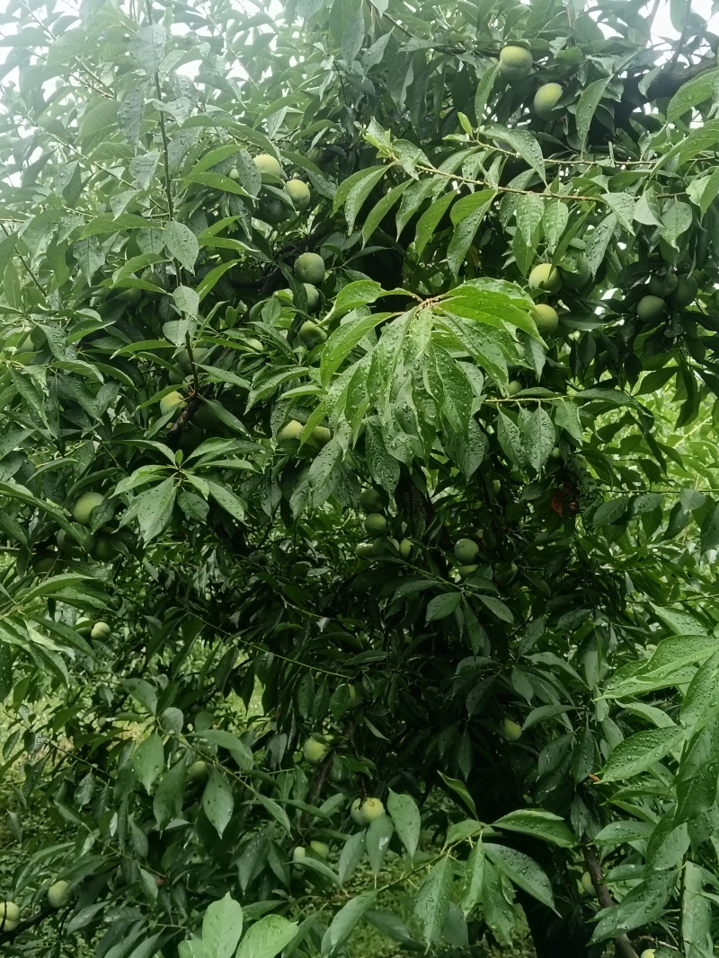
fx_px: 1053
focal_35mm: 38
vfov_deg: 49.0
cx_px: 360
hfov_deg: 37.7
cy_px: 479
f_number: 1.8
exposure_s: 1/100
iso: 195
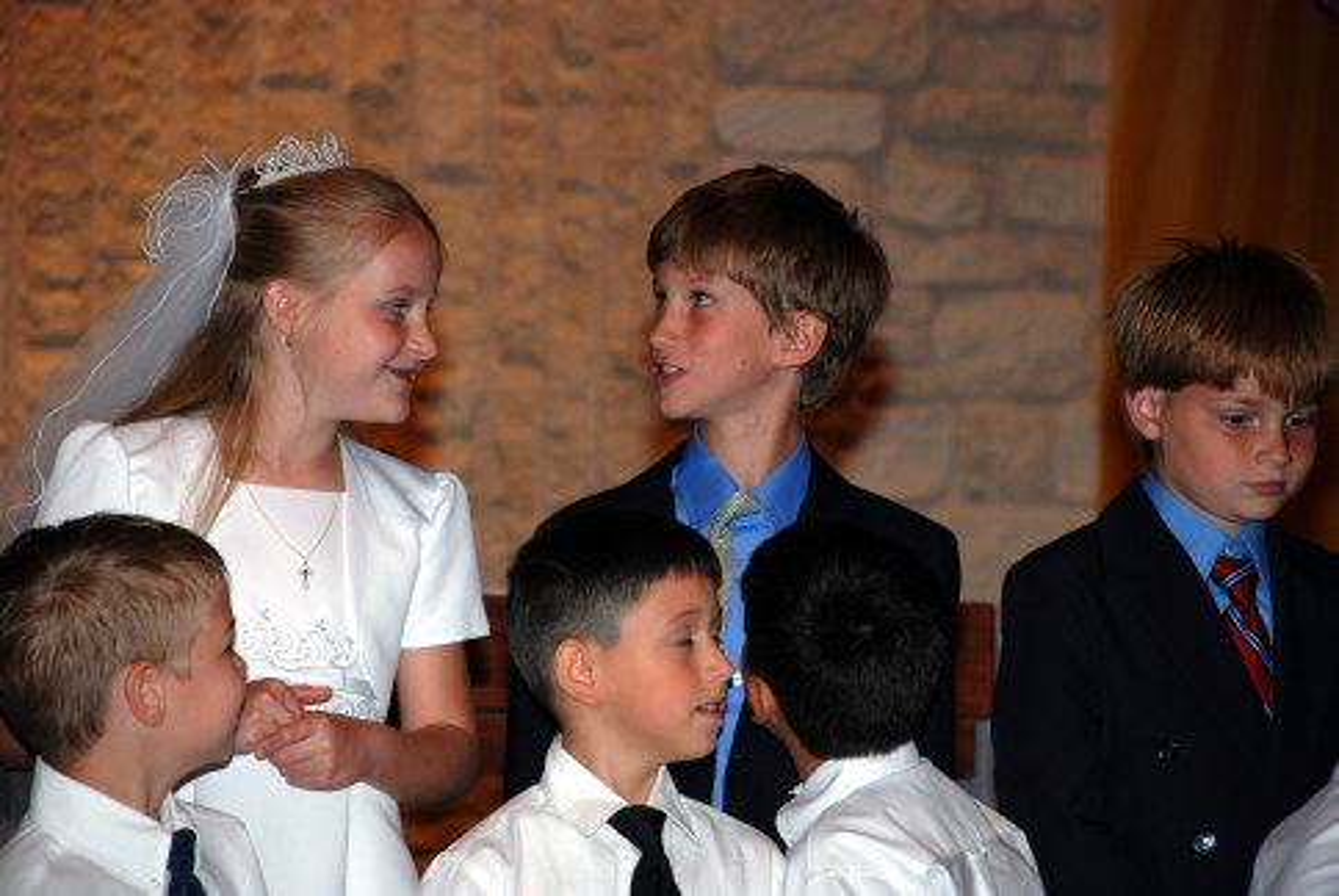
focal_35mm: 188
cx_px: 670
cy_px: 448
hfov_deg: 11.0
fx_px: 6982
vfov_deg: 7.3
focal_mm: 125
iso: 200
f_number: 5.6
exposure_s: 1/60
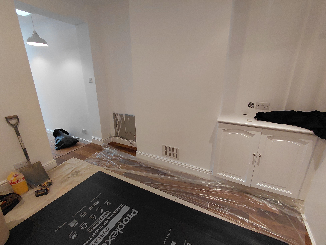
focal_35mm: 16
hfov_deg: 94.5
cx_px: 163
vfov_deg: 78.1
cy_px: 122
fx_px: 151
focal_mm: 1.64
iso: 100
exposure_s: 1/60
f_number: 2.2
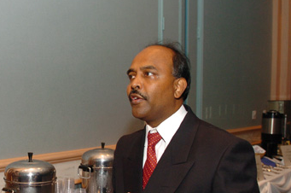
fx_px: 362
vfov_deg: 29.5
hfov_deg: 41.6
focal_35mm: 45
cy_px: 137
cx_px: 52
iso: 400
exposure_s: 1/30
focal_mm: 17
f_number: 4.5
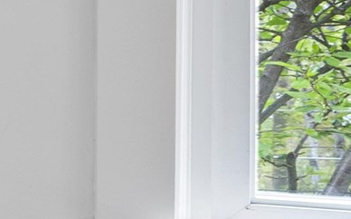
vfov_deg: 11.0
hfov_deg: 9.2
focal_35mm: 117
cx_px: -918
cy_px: -30
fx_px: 1119
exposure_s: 2
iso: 250
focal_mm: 14.5
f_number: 7.1
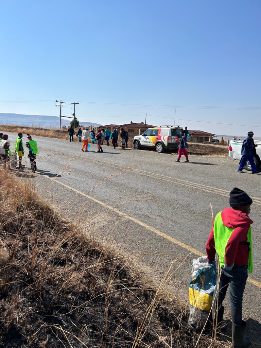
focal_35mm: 26
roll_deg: -1.0
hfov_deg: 53.1
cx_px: 130
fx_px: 261
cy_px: 174
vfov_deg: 67.3
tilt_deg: -8.3
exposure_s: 1/4630
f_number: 1.5
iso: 50
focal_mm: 5.7
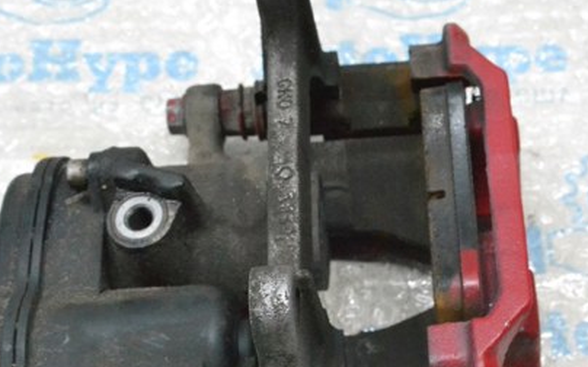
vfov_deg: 15.4
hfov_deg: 24.4
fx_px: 1358
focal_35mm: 85
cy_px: 223
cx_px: 326
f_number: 10
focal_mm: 35
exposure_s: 1/160
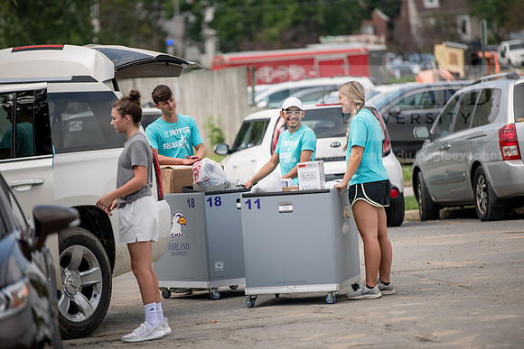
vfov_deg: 6.9
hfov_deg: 10.3
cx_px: 262
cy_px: 174
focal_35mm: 200
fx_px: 2912
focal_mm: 200
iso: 125
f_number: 3.2
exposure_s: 1/1000
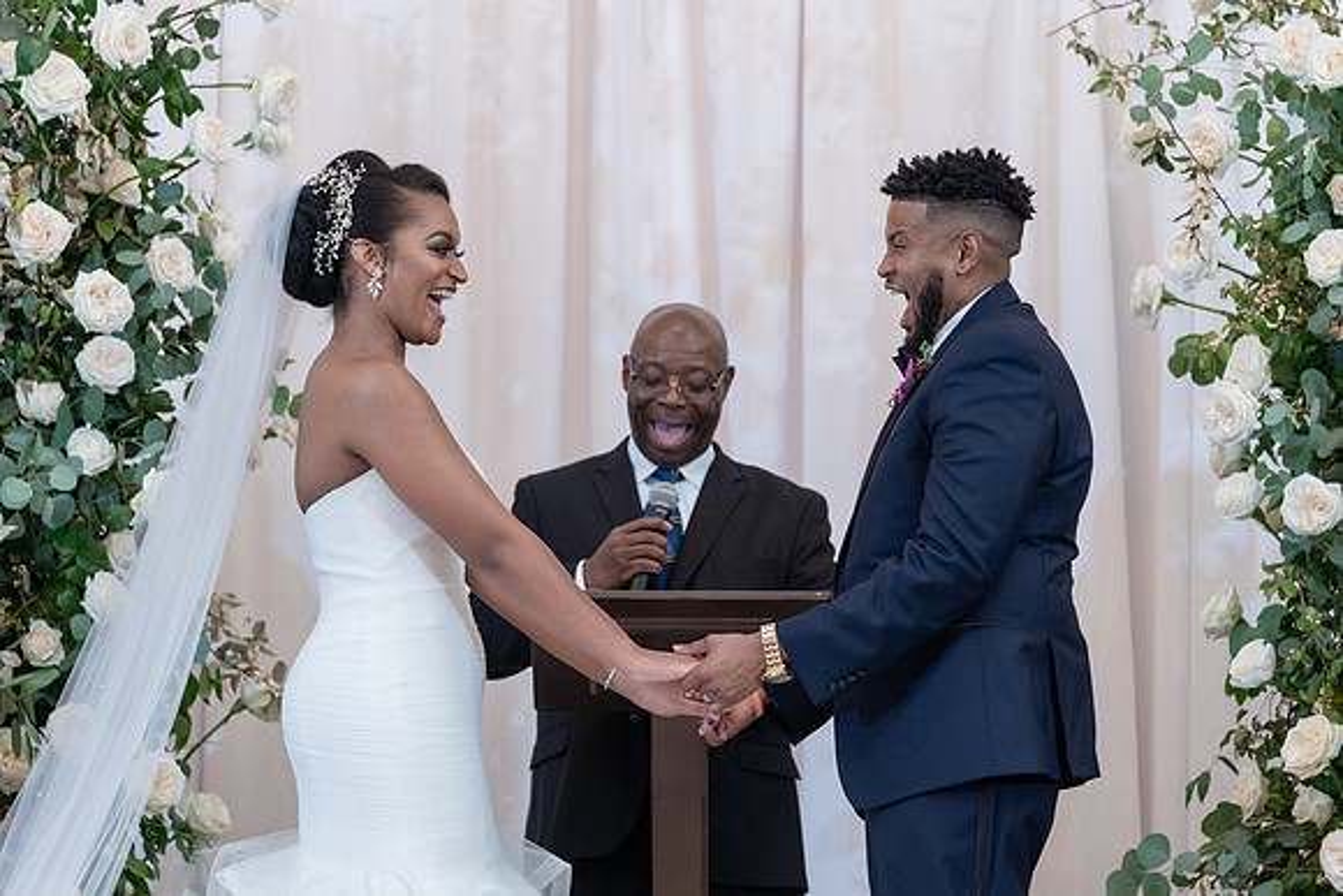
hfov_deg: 14.2
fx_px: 5395
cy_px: 420
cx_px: 690
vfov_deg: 9.5
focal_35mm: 145
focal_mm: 136
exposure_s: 1/100
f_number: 4
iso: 2000
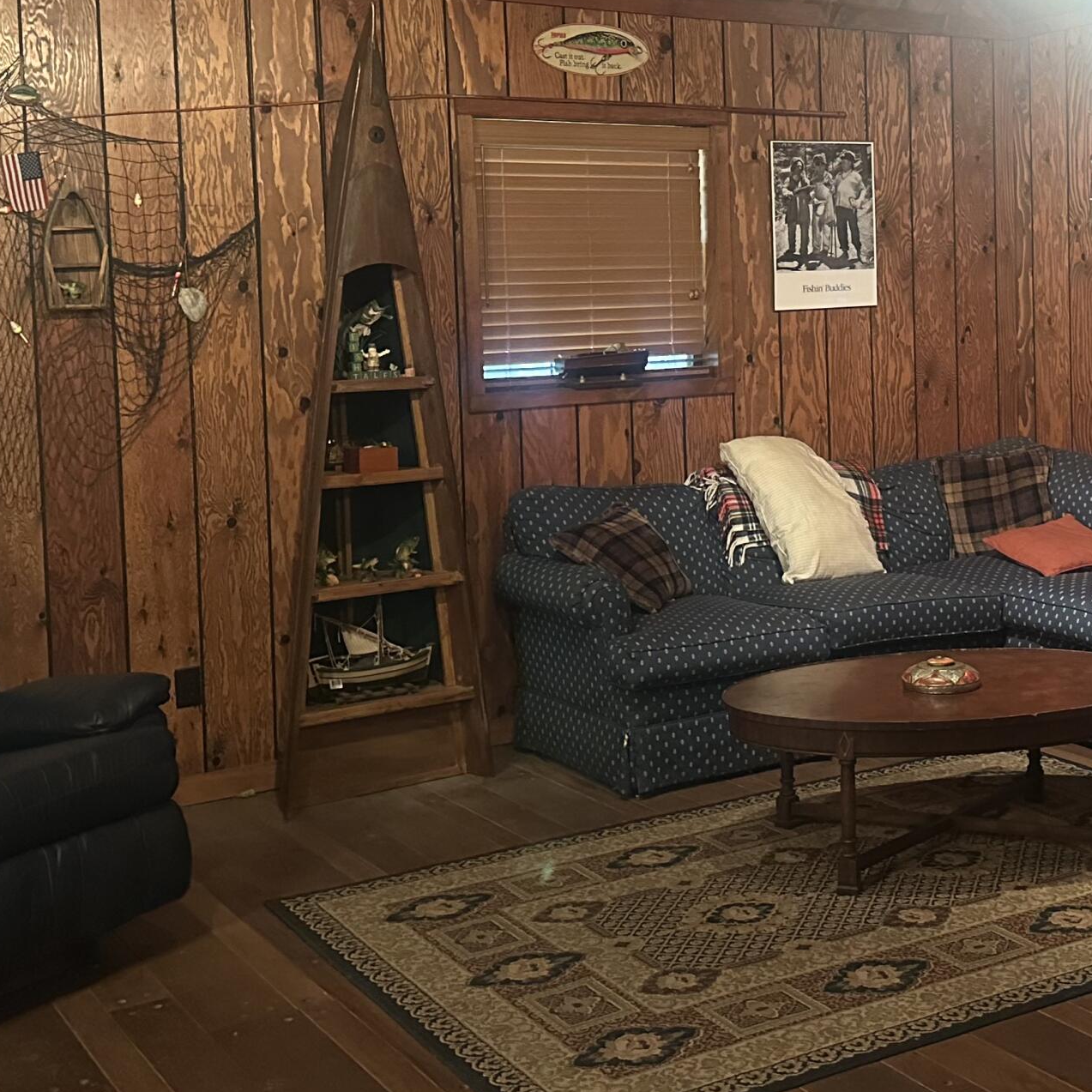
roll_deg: +1.3
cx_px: 810
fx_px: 1785
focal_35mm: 50
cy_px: 351
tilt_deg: -2.5
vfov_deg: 33.7
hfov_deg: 33.4
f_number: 1.78
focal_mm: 6.86
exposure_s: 1/40
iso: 1000
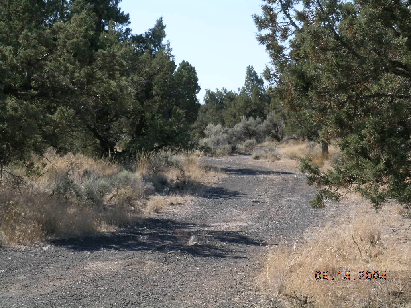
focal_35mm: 116
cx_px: 206
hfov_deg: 17.0
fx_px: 1377
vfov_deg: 12.8
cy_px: 154
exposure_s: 1/124
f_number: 7.3
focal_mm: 24
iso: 50
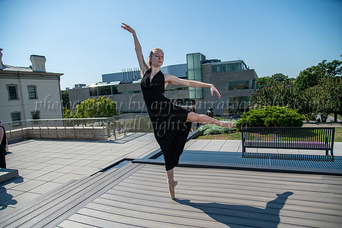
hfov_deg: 73.7
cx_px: 171
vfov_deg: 53.2
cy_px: 114
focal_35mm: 24
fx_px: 228
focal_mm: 24
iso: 200
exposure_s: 1/3200
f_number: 4
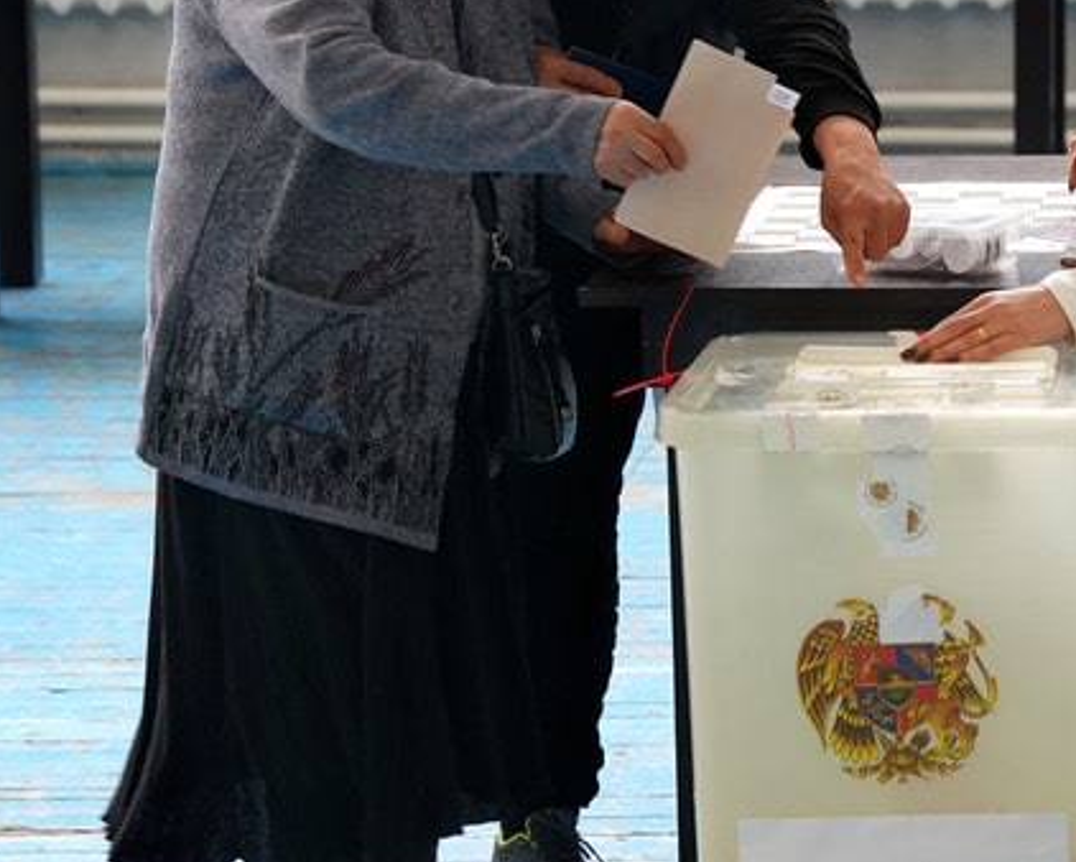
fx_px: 4715
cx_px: 1244
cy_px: 176
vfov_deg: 10.4
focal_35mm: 148
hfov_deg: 12.7
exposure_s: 1/100
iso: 1000
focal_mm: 52
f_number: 3.2
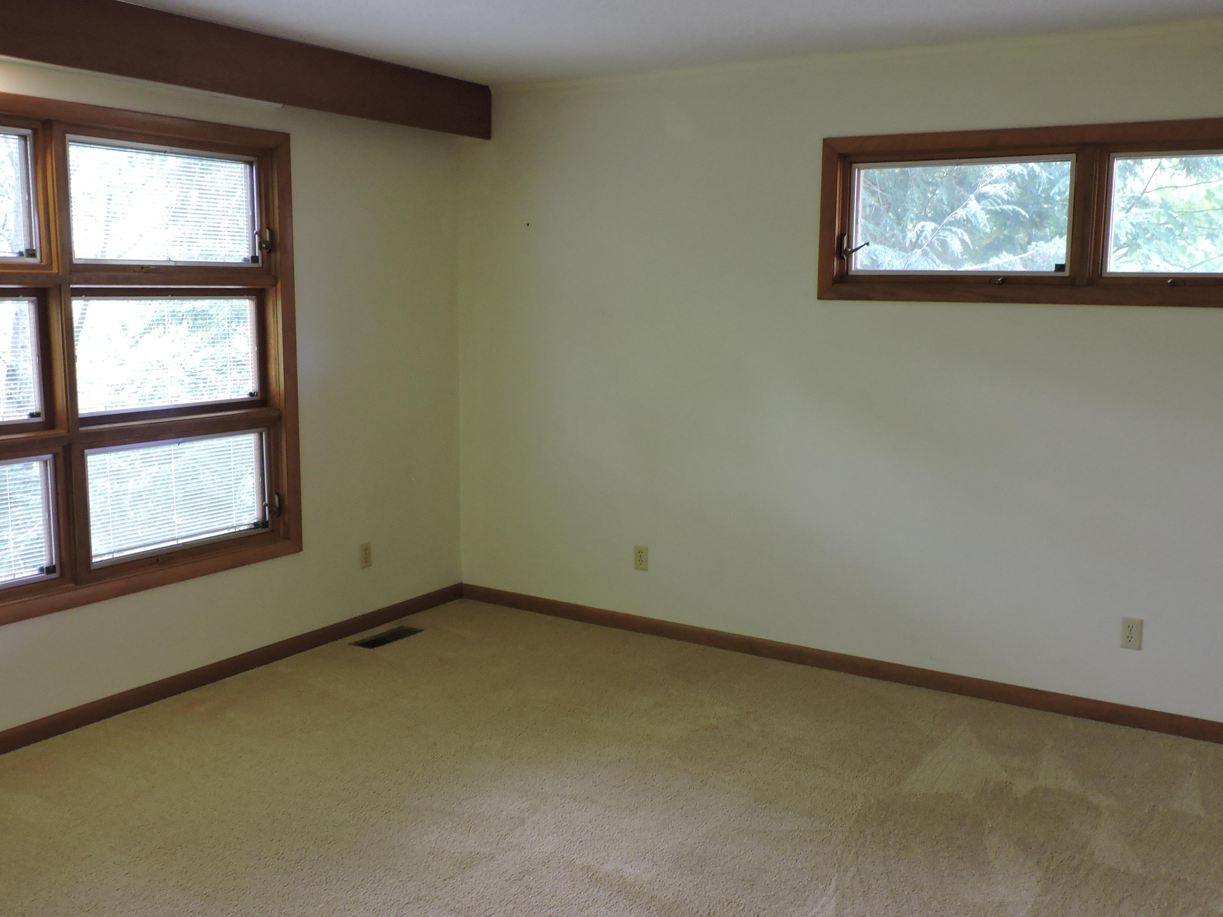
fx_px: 1166
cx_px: 612
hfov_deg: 55.4
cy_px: 458
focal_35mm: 33
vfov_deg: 42.9
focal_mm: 5.9
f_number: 3.2
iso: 400
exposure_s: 1/15
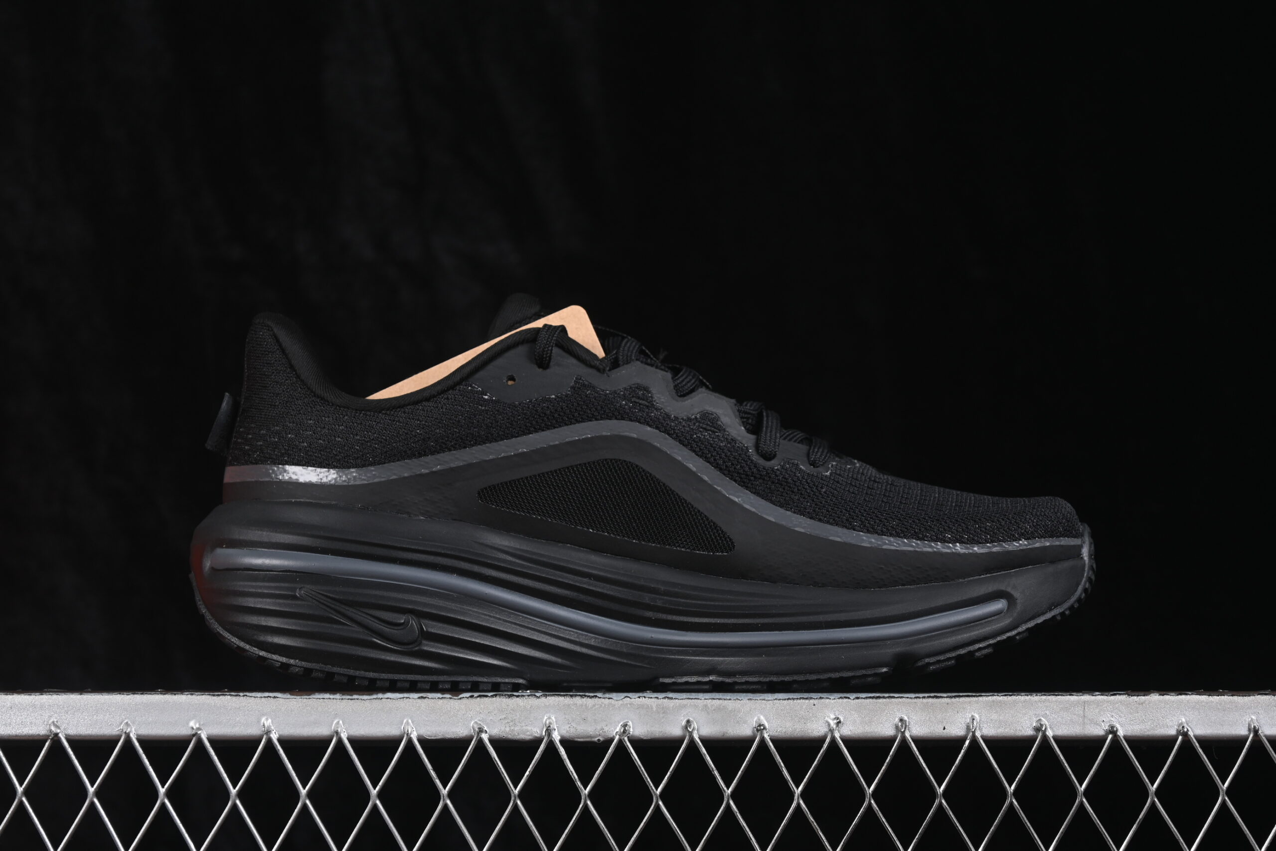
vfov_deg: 18.2
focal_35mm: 75
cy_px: 426
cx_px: 638
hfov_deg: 27.0
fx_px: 2658
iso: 160
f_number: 6.3
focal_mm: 50
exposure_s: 1/60
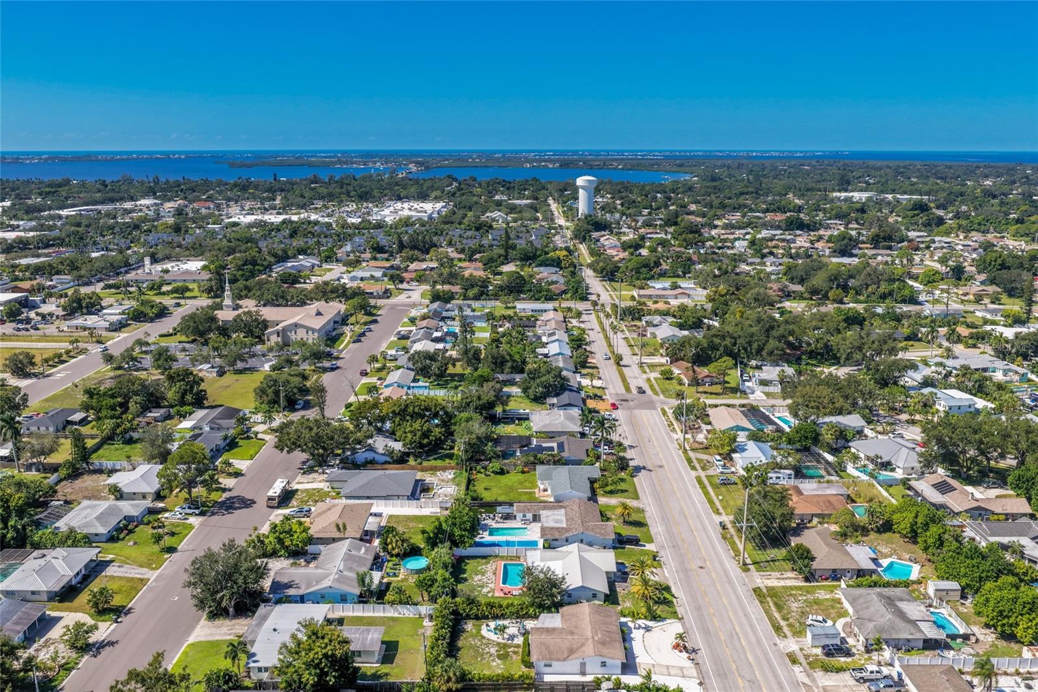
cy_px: 346
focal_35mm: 28
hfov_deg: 65.5
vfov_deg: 46.4
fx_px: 807
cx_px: 519
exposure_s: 1/2000
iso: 200
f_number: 2.8
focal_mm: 14.45
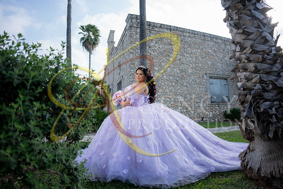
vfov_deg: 62.0
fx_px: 157
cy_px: 94
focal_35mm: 20
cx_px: 142
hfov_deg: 84.0
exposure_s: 1/640
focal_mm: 20
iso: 125
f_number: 2.8
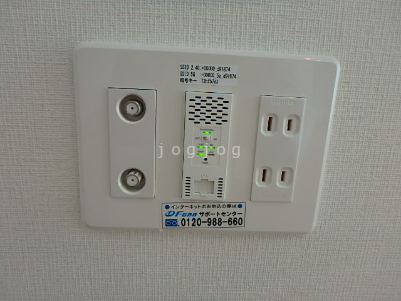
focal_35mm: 21
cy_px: 150
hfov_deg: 79.0
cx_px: 200
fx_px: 243
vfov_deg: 63.4
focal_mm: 3.7
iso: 125
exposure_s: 1/60
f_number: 3.5
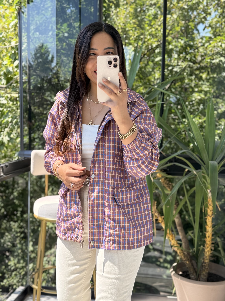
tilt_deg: -17.6
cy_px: 150
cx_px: 112
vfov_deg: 39.7
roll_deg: -0.9
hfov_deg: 30.3
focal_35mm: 48
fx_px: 416
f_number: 1.78
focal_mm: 6.76
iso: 80
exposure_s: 1/437
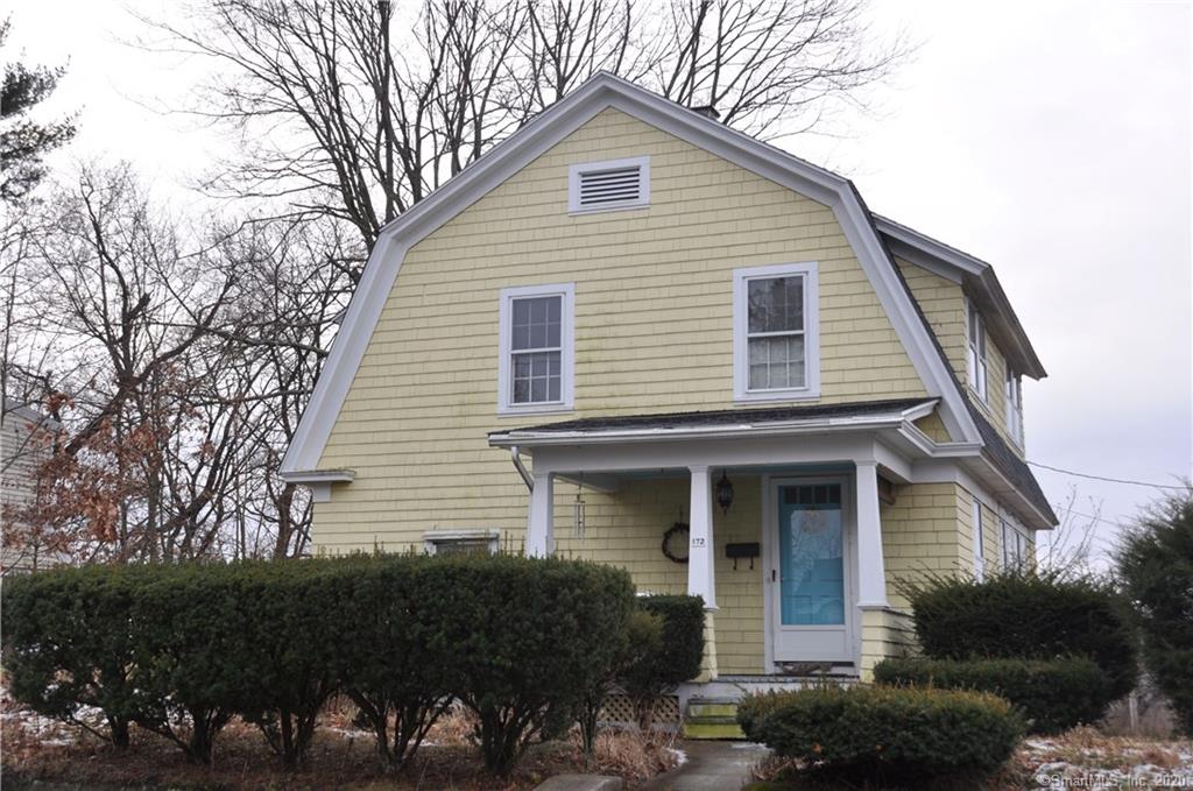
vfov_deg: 28.8
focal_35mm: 46
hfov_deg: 42.4
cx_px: 596
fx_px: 1538
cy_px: 396
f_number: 6.3
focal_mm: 31
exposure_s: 1/160
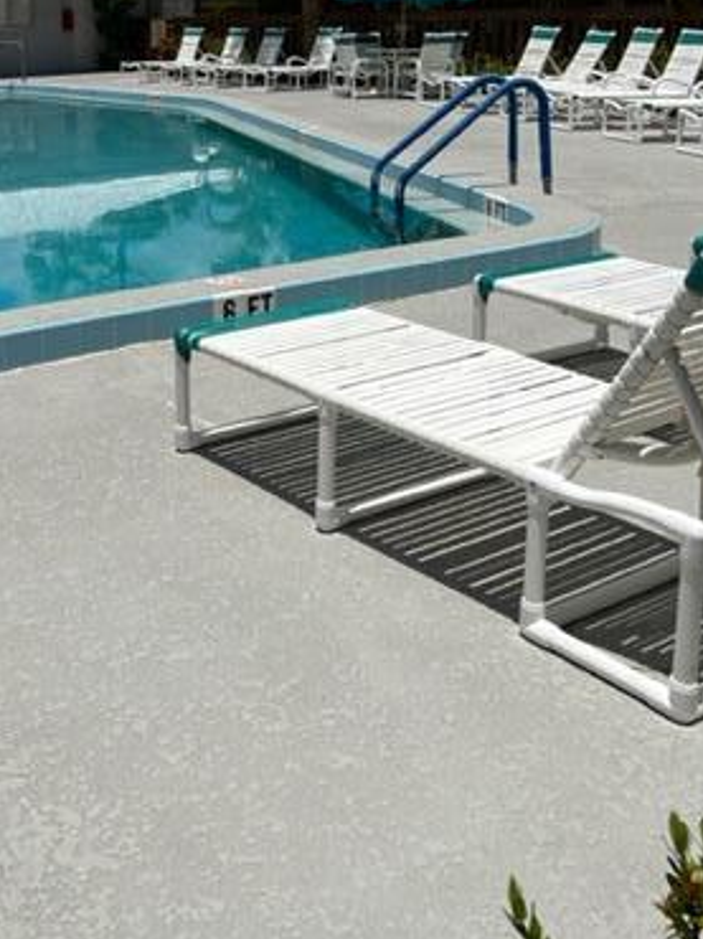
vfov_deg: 40.2
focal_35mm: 45
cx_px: 119
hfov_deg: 31.2
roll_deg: +0.5
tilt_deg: -8.3
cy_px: 175
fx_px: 1220
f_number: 1.5
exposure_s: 1/11364
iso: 50
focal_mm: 5.7
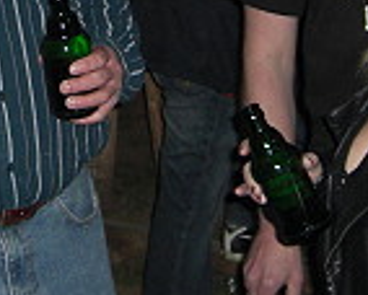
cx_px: 18
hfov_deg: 12.2
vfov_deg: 9.6
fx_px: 1712
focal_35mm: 157
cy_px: -150
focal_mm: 7.9
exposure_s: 1/60
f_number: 2.8
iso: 200
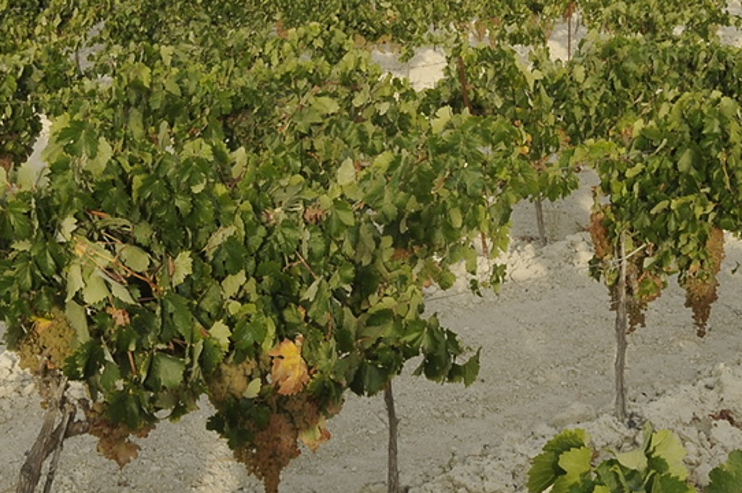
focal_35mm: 78
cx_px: 363
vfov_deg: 17.3
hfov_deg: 26.0
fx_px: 1606
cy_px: 71
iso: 200
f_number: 16
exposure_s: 1/80
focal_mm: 22
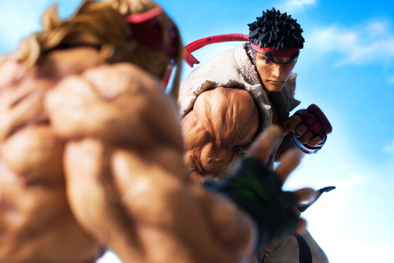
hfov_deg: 26.0
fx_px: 854
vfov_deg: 17.5
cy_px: 142
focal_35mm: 78
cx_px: 181
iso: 64
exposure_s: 1/125
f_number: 13
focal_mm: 70
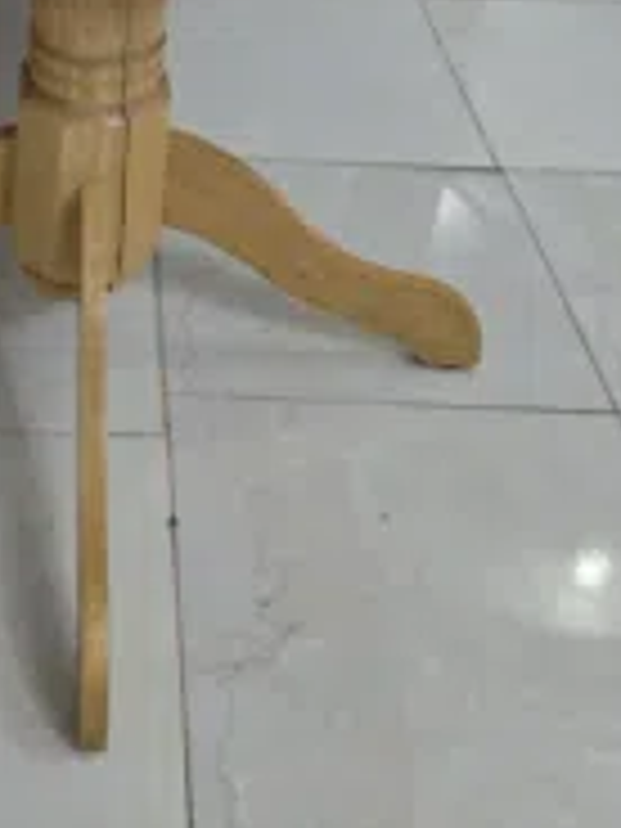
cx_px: 63
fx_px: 1196
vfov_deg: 33.7
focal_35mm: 50
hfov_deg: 28.0
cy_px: -63
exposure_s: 1/100
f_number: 1.7
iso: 500
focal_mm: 6.3
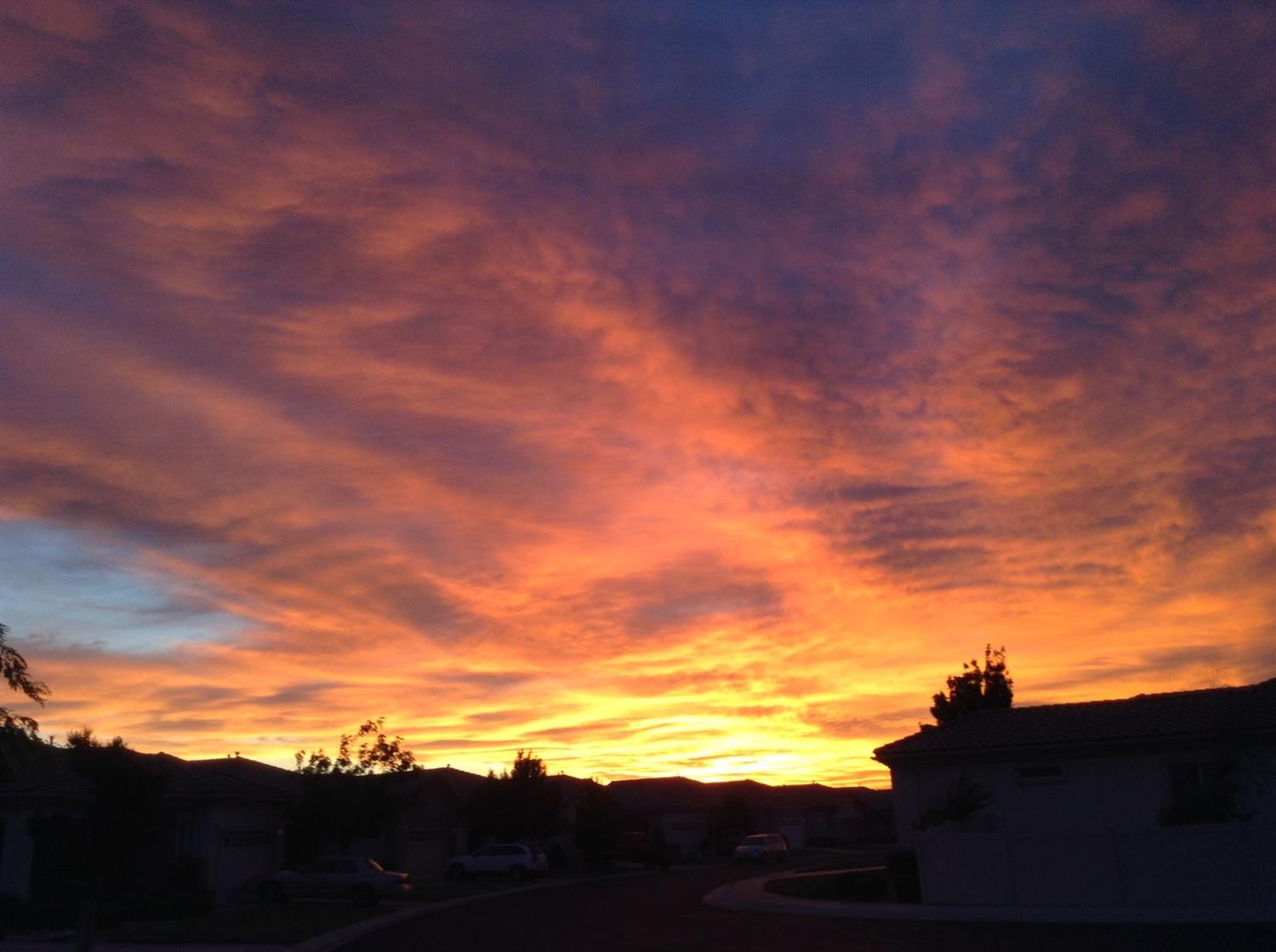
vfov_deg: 42.8
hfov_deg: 55.4
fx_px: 1214
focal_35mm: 33
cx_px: 638
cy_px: 476
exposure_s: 1/60
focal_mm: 3.3
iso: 40
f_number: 2.4
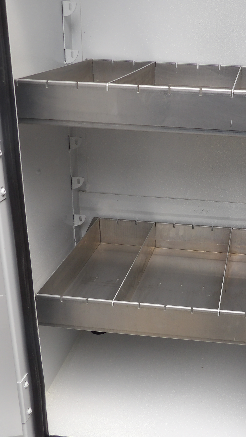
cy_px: 218
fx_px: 475
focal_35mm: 41
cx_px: 206
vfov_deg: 49.4
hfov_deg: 28.2
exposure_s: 1/282
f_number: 3.4
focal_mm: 5
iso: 100
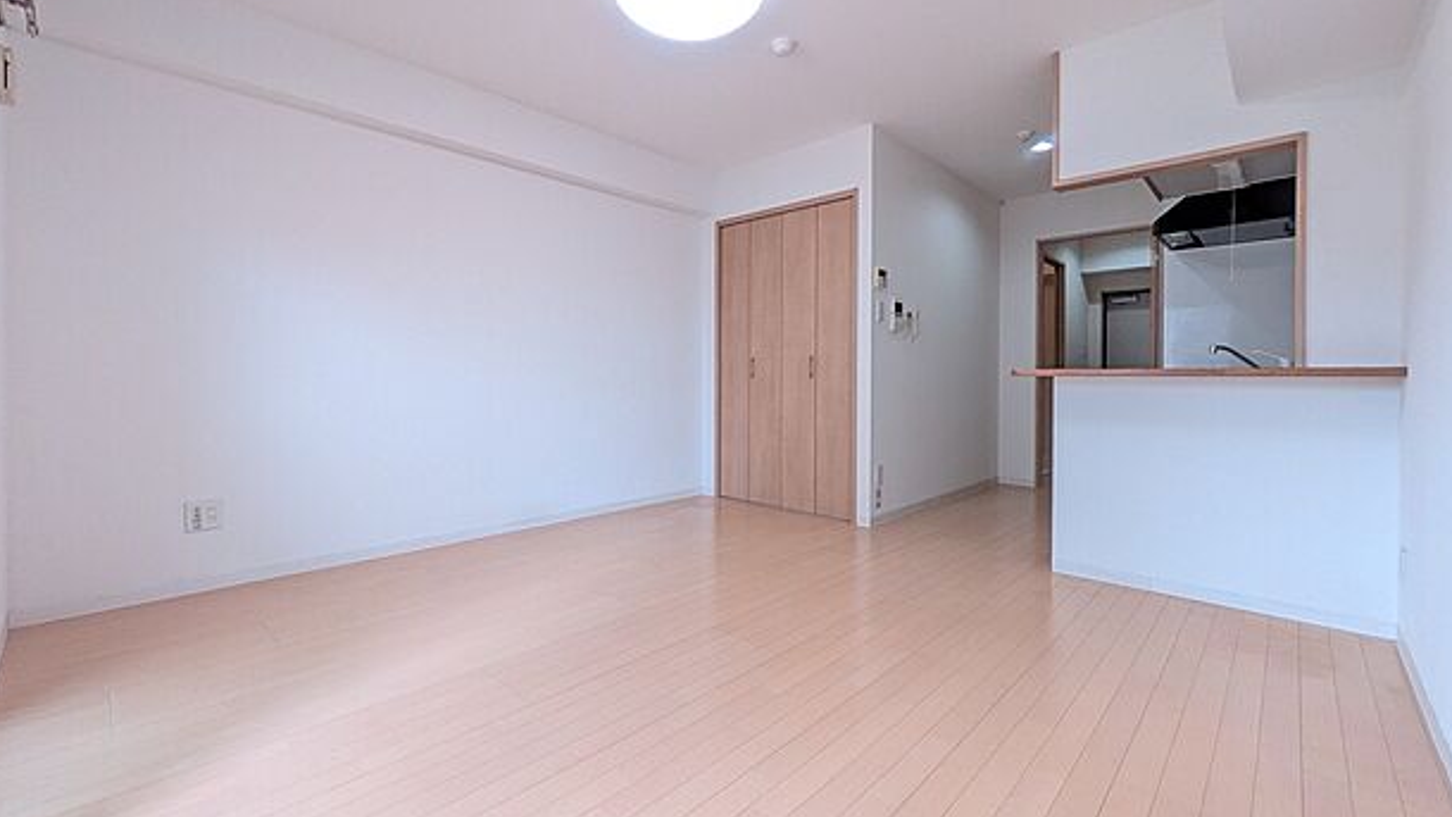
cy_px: 381
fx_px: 616
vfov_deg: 67.0
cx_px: 712
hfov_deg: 99.4
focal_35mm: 16
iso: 139
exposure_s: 1/100
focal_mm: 1.83
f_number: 2.2
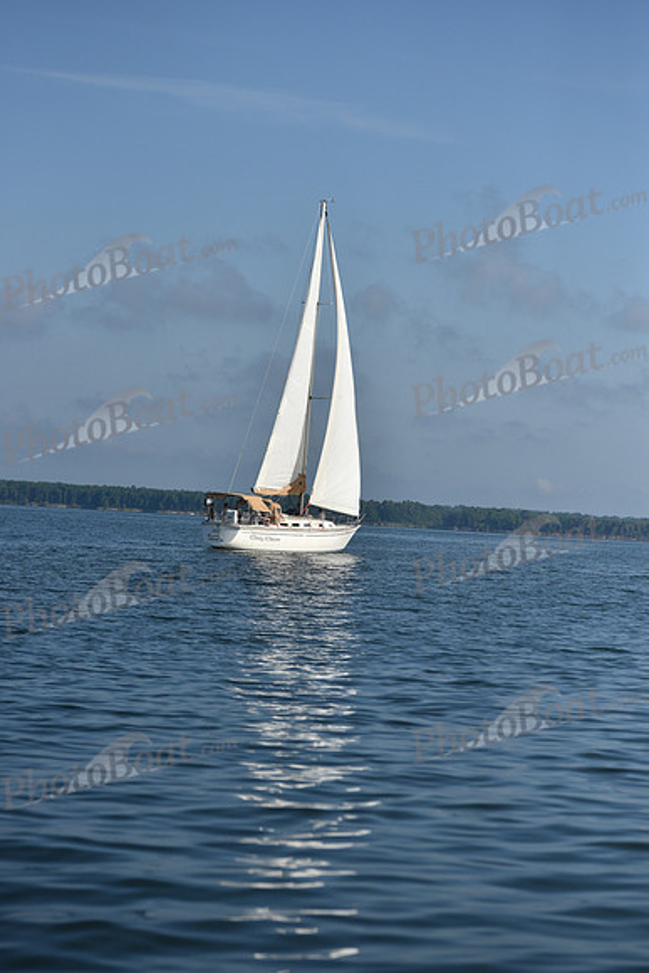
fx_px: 2486
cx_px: 324
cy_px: 486
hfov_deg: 14.9
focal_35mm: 92
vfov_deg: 22.1
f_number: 4
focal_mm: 92
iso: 320
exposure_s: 1/8000
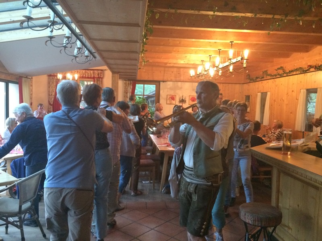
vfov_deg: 48.2
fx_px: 270
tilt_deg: -3.2
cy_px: 120
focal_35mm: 29
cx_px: 161
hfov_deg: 61.7
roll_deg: -0.9
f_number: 2.2
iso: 320
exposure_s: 1/17
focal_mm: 4.15
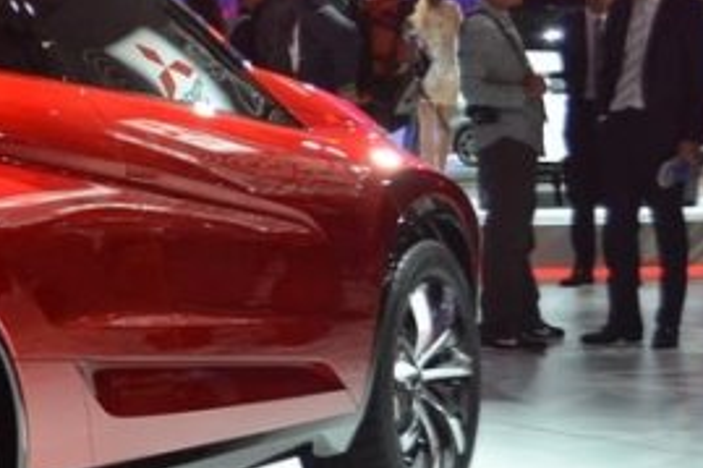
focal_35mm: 125
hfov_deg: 15.4
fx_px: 2439
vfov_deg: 11.0
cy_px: 255
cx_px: -272
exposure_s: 1/60
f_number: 4.5
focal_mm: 28
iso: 400
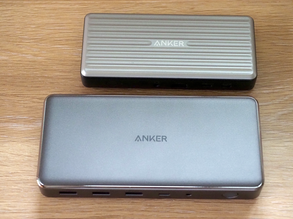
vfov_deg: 18.4
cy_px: 110
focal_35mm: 80
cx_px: 146
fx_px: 677
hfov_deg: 24.4
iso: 6400
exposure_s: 1/100
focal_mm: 40
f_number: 4.5
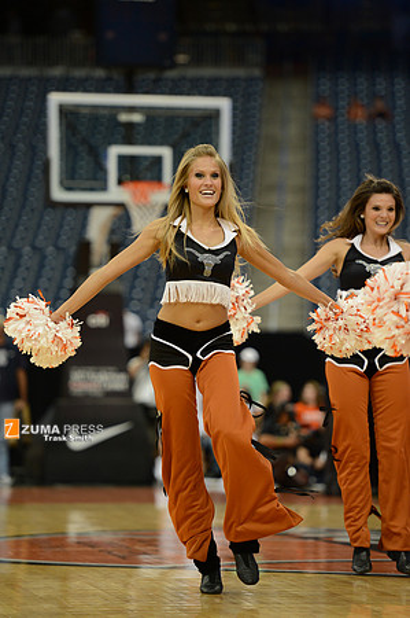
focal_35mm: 175
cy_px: 309
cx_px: 205
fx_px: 2996
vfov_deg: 11.8
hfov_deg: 7.8
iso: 2000
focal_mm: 175
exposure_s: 1/1250
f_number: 2.8
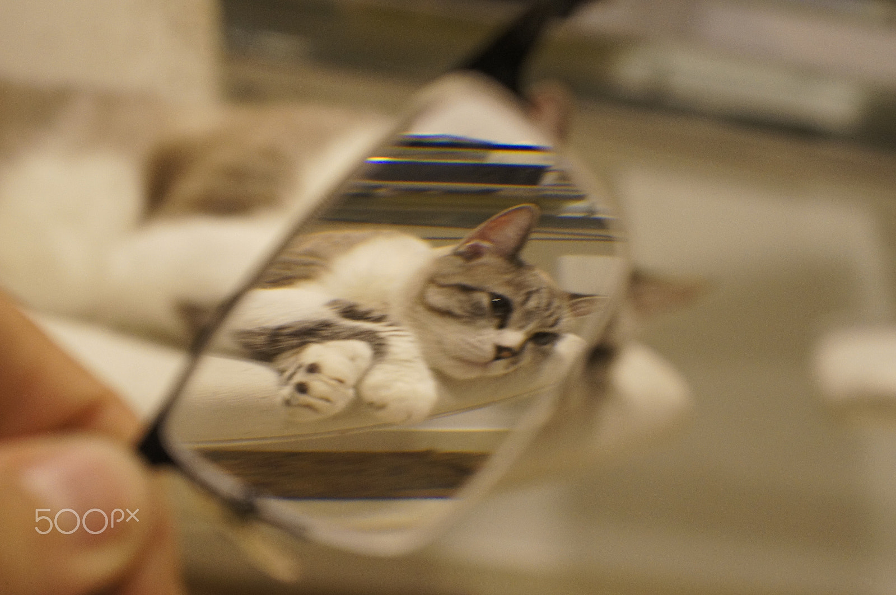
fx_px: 1492
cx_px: 448
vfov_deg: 22.6
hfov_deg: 33.4
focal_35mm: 60
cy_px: 298
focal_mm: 40
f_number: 5.6
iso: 1600
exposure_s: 1/25
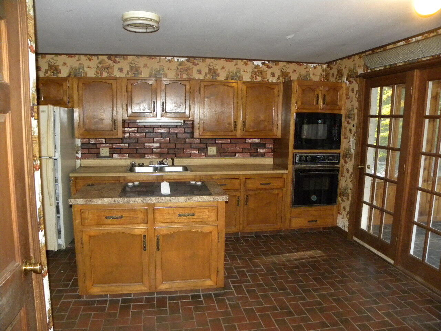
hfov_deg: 67.3
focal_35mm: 26
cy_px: 166
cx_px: 220
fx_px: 331
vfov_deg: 53.1
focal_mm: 4.6
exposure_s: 1/30
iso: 400
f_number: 2.8
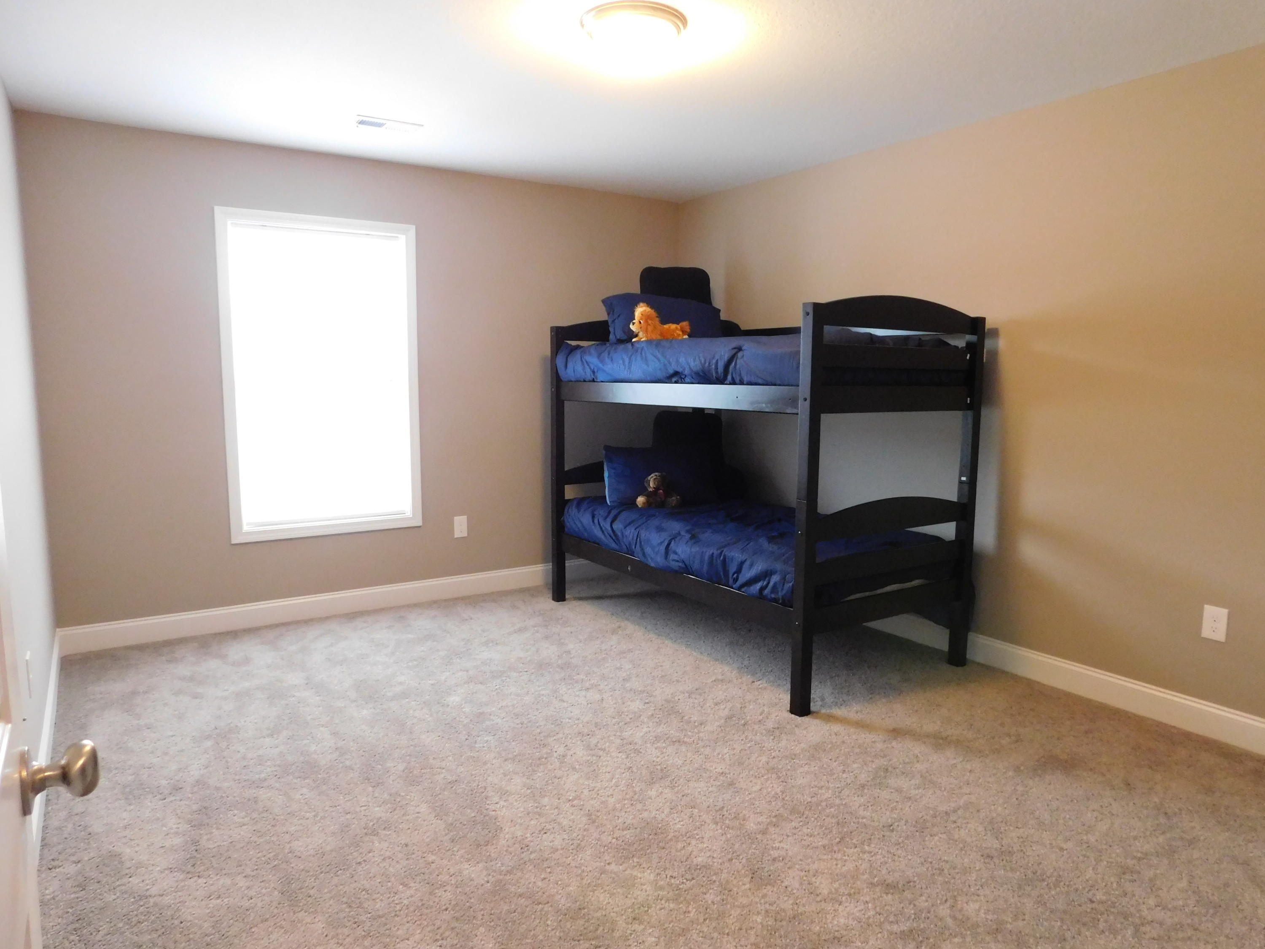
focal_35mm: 23
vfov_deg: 58.9
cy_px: 474
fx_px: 841
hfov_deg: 73.9
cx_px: 632
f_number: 3
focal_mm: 4
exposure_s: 1/30
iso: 560
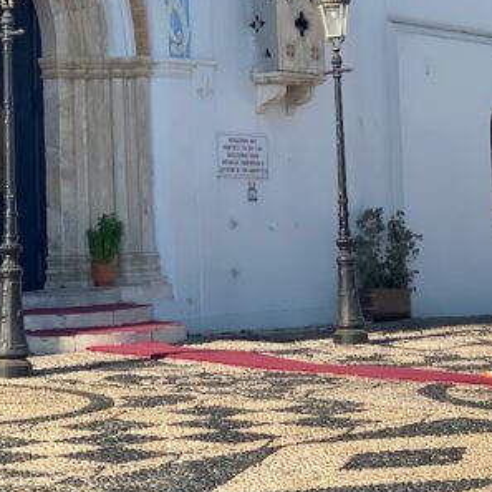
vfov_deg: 13.9
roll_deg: +2.3
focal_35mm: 124
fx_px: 1994
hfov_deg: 14.1
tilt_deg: +6.5
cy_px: 27
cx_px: 265
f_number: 2
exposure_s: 1/1712
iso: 20
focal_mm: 6
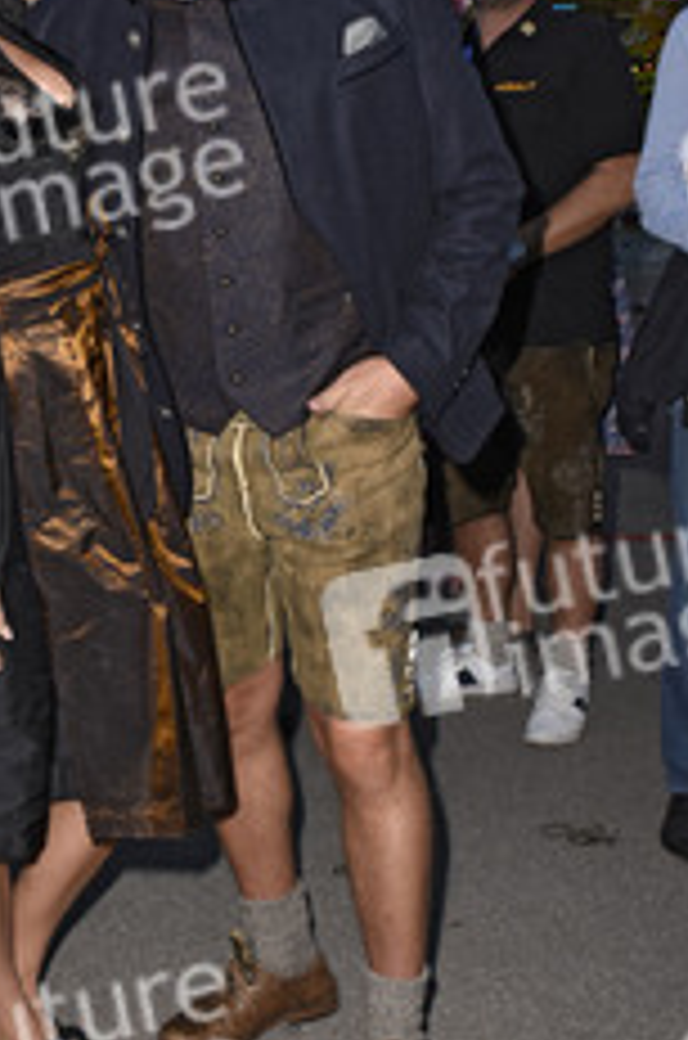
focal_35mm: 52
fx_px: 1497
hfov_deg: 25.5
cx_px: 144
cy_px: 396
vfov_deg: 38.0
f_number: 8
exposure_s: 1/160
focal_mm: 20
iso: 400
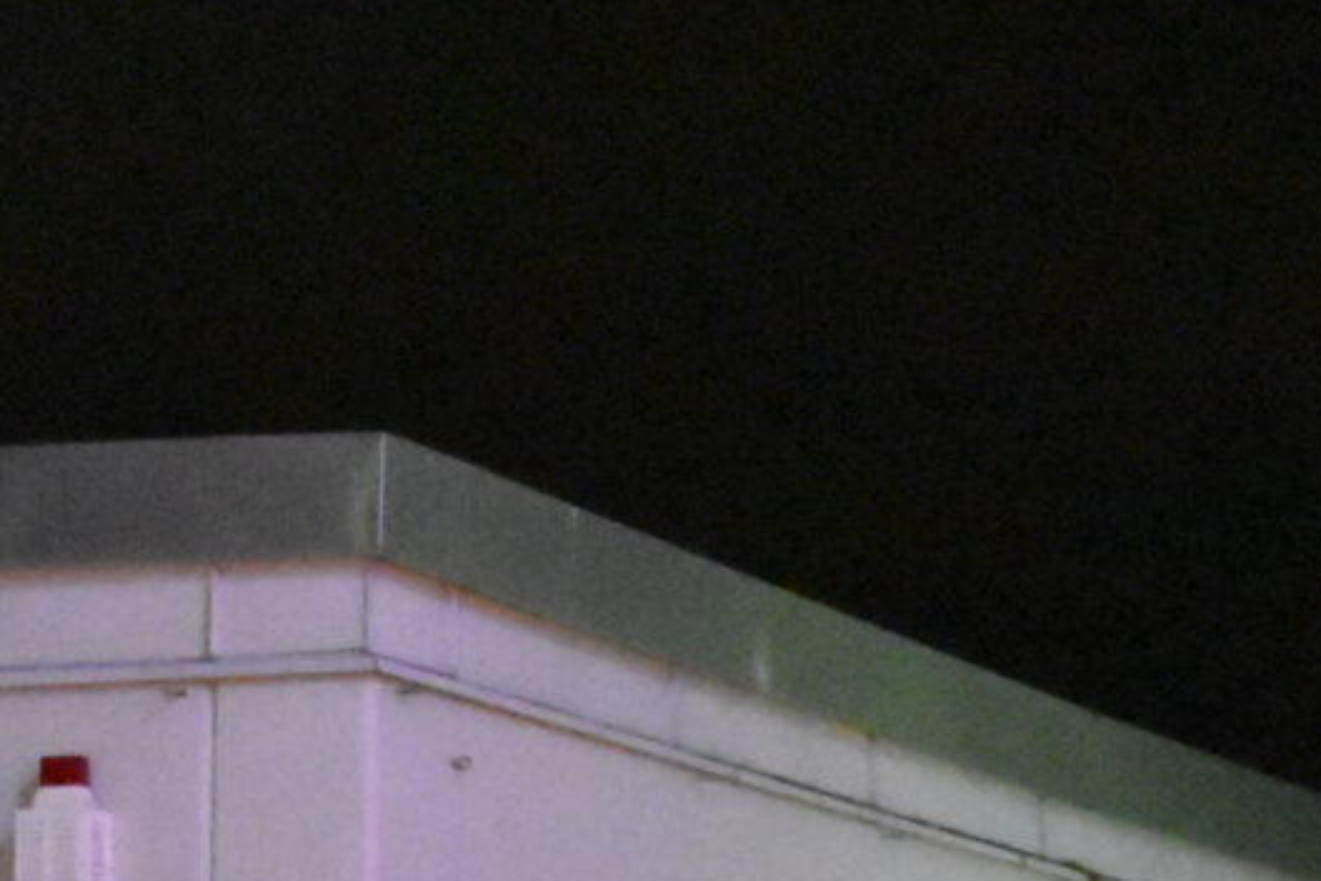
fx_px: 5871
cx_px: 2317
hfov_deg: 11.9
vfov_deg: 8.3
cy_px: 1568
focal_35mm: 160
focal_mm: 22
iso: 11400
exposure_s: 1/60
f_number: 3.8
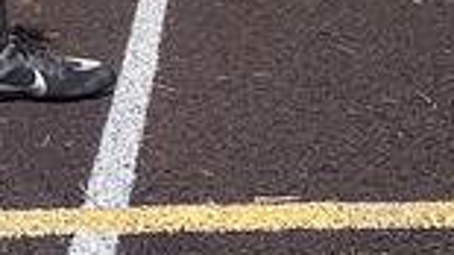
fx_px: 1023
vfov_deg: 11.4
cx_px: 103
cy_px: -390
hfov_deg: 24.7
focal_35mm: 85
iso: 160
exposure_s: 1/250
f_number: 10
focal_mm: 28
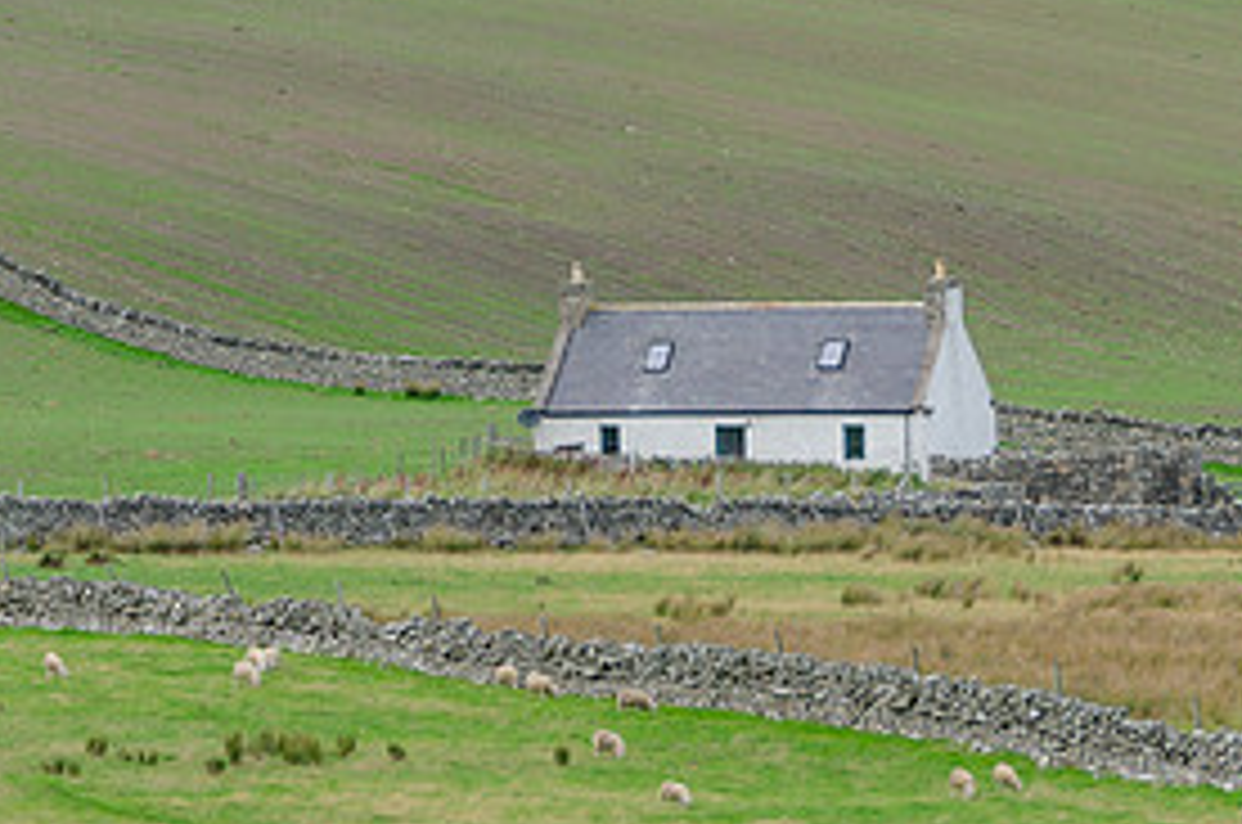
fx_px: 13673
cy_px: 408
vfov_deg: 3.4
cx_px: 716
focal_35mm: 397
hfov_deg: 5.2
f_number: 7.1
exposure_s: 1/200
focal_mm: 105
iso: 100
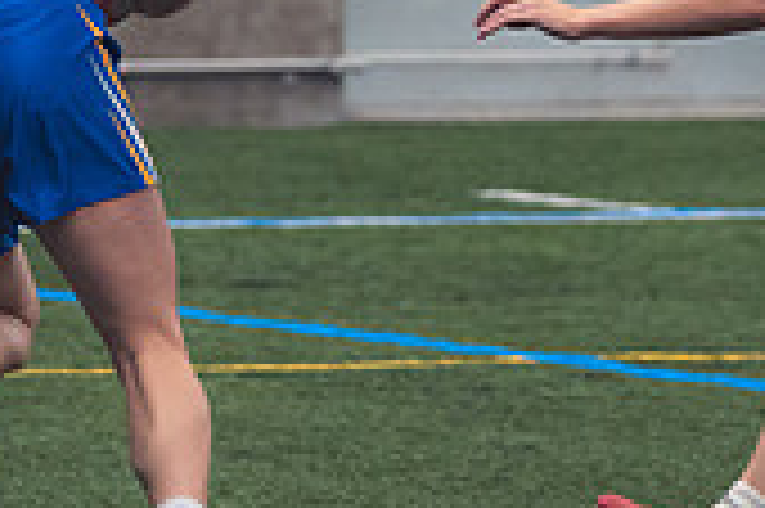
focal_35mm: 614
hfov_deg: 3.4
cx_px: -58
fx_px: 13035
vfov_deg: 2.2
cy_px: -18
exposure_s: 1/320
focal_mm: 120
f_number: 2.8
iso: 1800
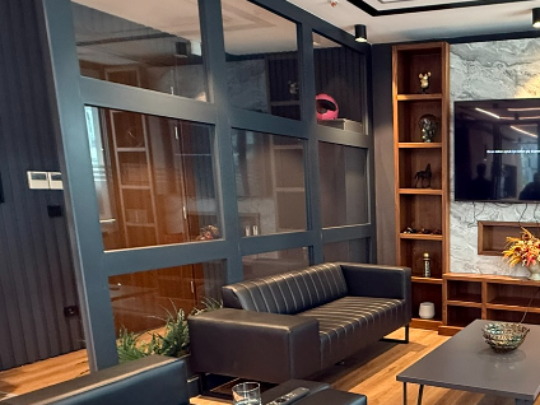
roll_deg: -0.9
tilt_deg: -11.1
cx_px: 487
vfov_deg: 42.0
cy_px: 292
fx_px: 515
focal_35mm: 33
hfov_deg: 49.3
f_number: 2.2
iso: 640
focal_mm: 2.22
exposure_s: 1/50
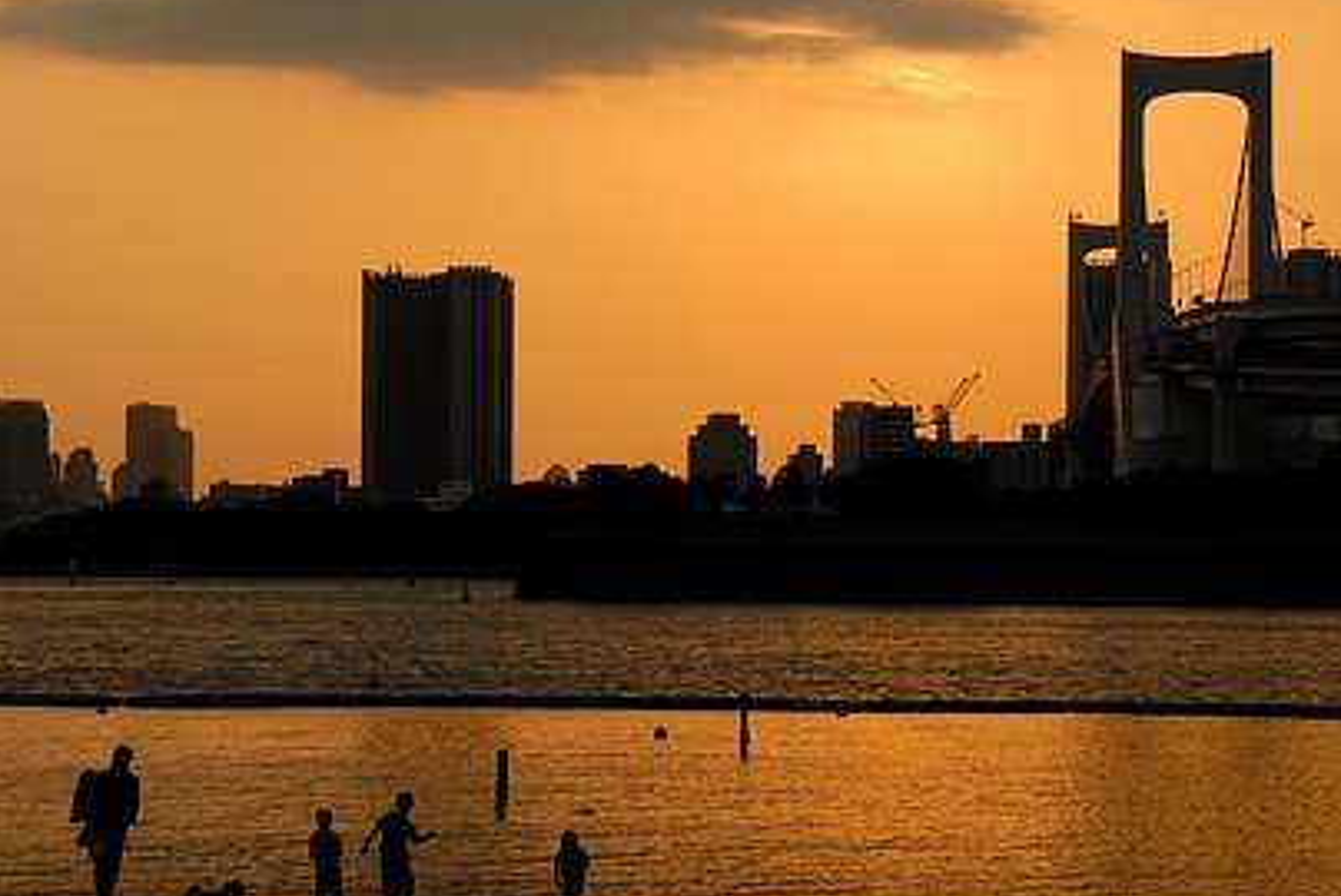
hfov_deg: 16.5
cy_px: 390
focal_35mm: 124
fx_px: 4609
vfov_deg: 11.1
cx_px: 574
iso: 200
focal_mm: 65
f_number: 5.6
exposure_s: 1/500
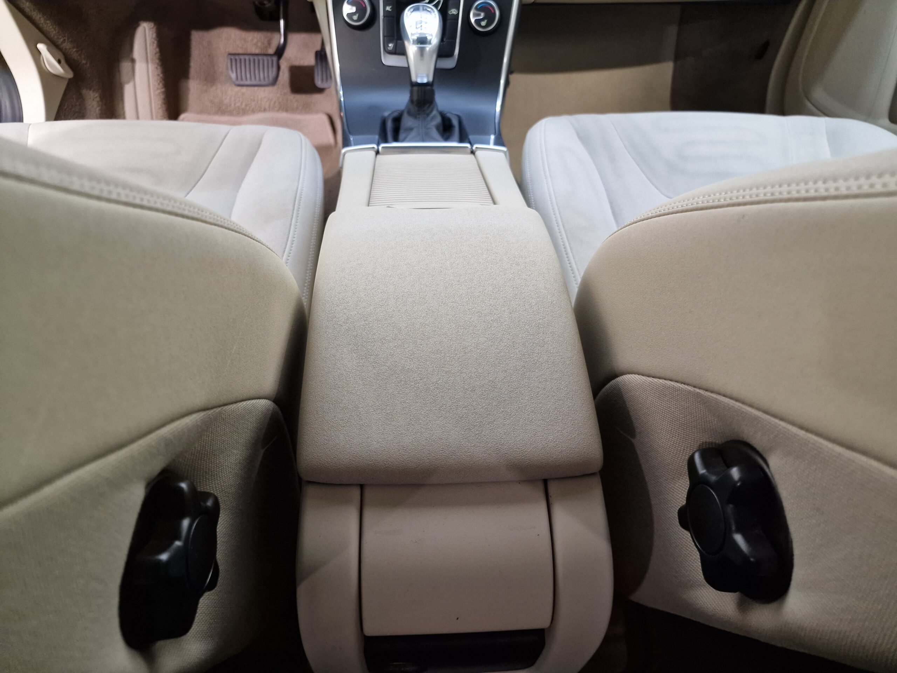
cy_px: 336
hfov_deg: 73.9
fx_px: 596
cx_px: 448
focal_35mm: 23
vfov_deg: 58.9
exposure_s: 1/33
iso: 400
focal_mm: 6.4
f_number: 1.8
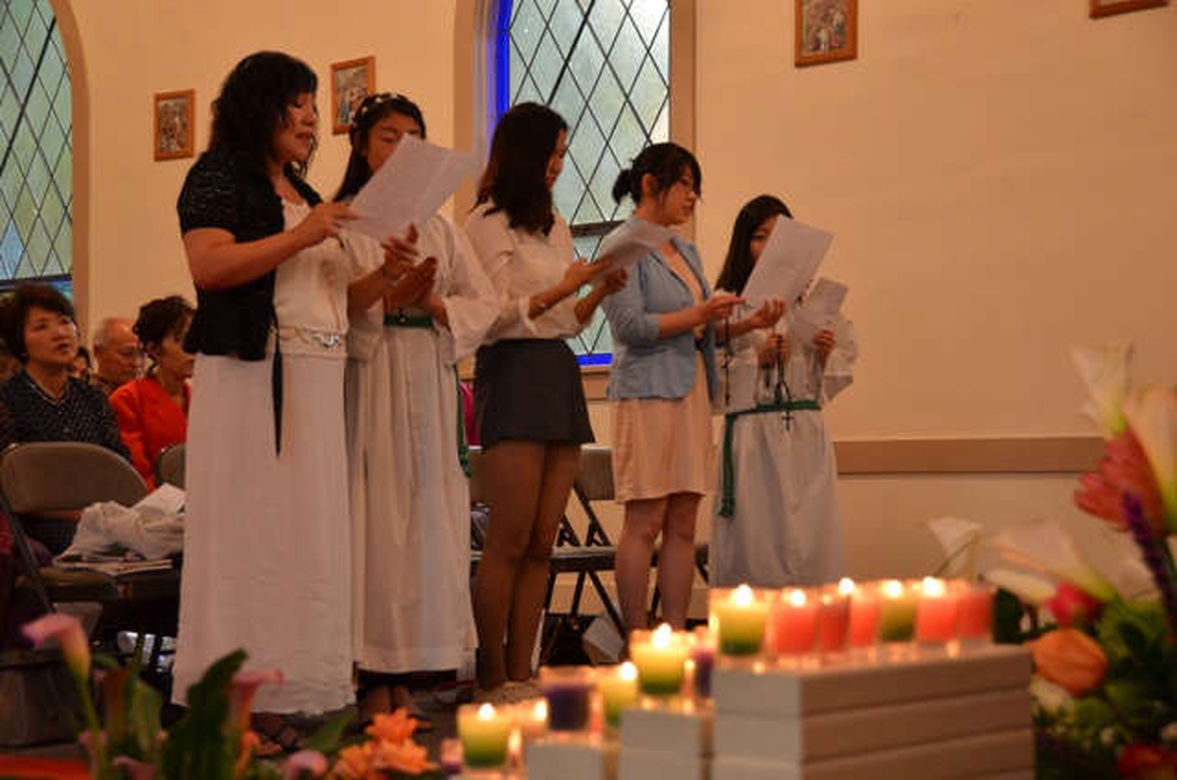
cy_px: 390
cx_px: 588
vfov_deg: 19.6
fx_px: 2251
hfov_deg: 29.3
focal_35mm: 69
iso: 800
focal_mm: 46
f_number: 4.5
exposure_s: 1/40
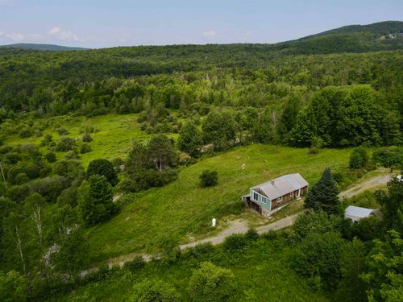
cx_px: 202
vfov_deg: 56.8
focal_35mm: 24
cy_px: 151
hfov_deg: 71.6
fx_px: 279
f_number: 2.8
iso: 100
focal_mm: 4.5
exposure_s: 1/800
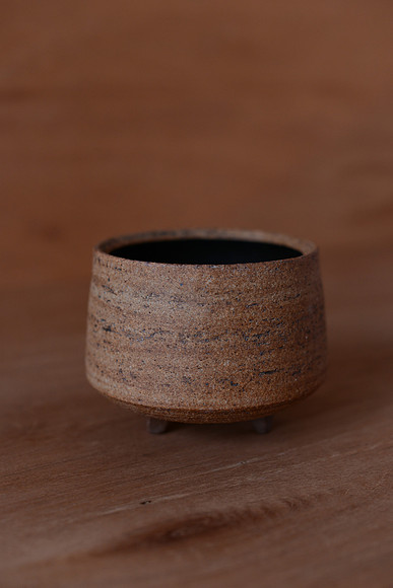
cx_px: 196
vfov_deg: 39.6
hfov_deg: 27.0
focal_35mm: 50
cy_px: 294
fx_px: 818
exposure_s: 1/60
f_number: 3.2
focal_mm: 50
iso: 640
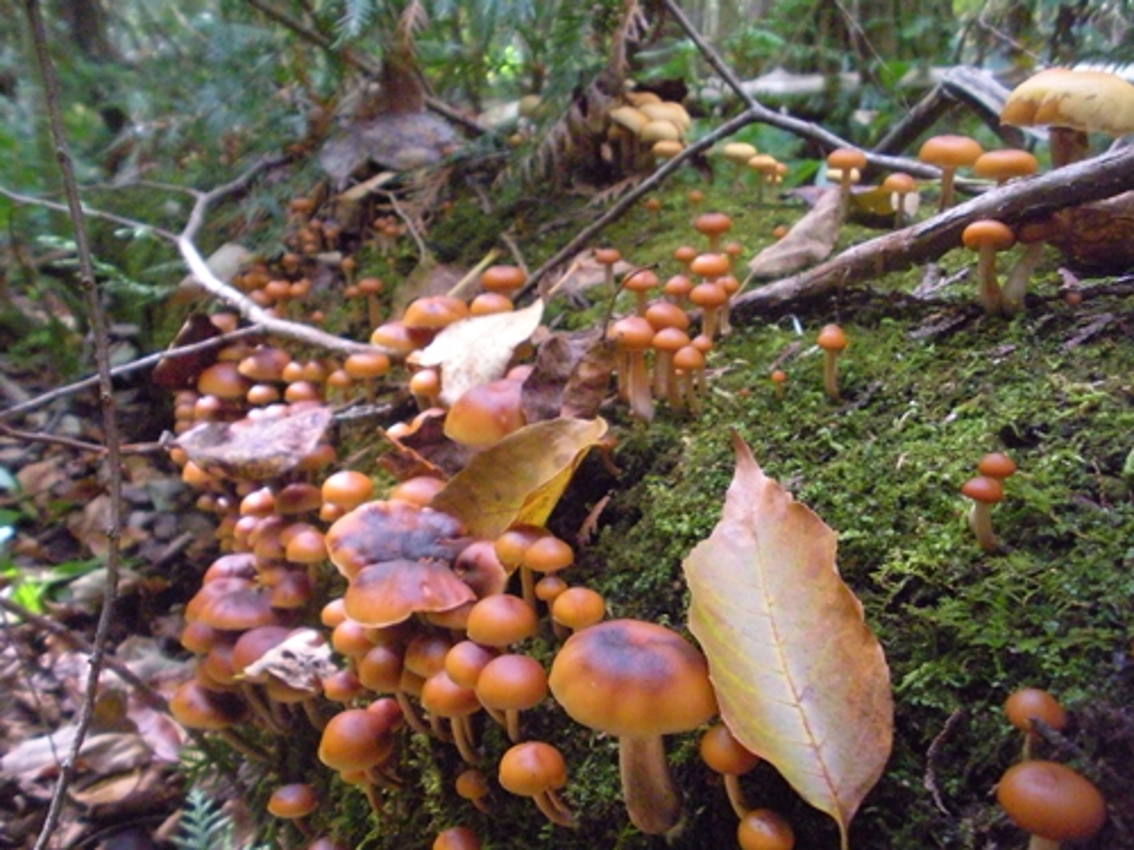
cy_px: 425
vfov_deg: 39.7
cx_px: 567
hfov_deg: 51.4
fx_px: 1179
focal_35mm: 36
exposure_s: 1/121
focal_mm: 6.3
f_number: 3.5
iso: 1350
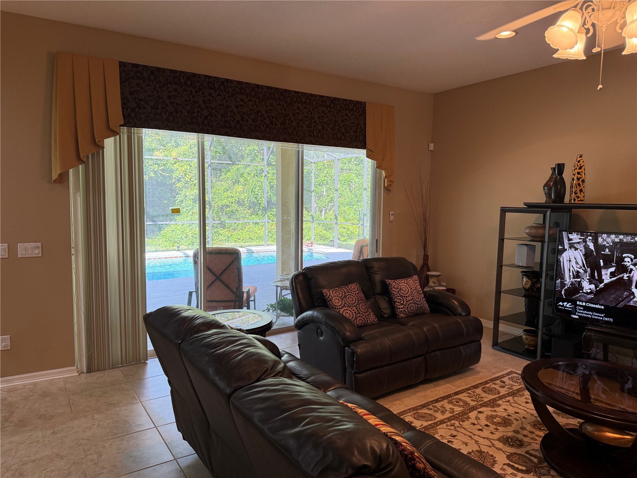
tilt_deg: -3.8
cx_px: 318
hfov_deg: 71.6
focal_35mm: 24
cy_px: 239
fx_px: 442
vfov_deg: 56.8
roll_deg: -0.8
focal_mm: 6.76
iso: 160
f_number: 1.78
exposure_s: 1/125
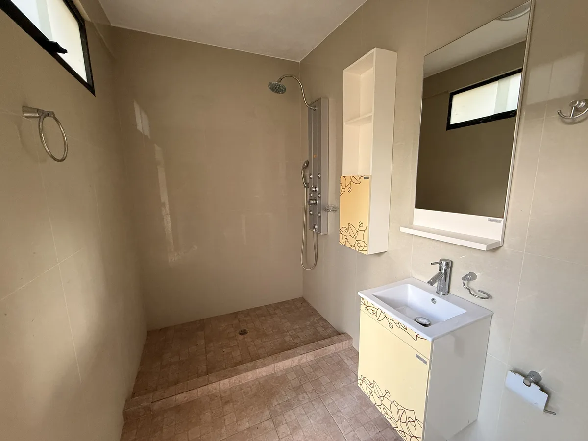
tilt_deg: -8.9
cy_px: 220
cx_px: 294
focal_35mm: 14
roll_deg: +0.6
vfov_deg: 85.7
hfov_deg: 102.1
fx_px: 238
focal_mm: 2.22
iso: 400
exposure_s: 1/61
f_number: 2.2
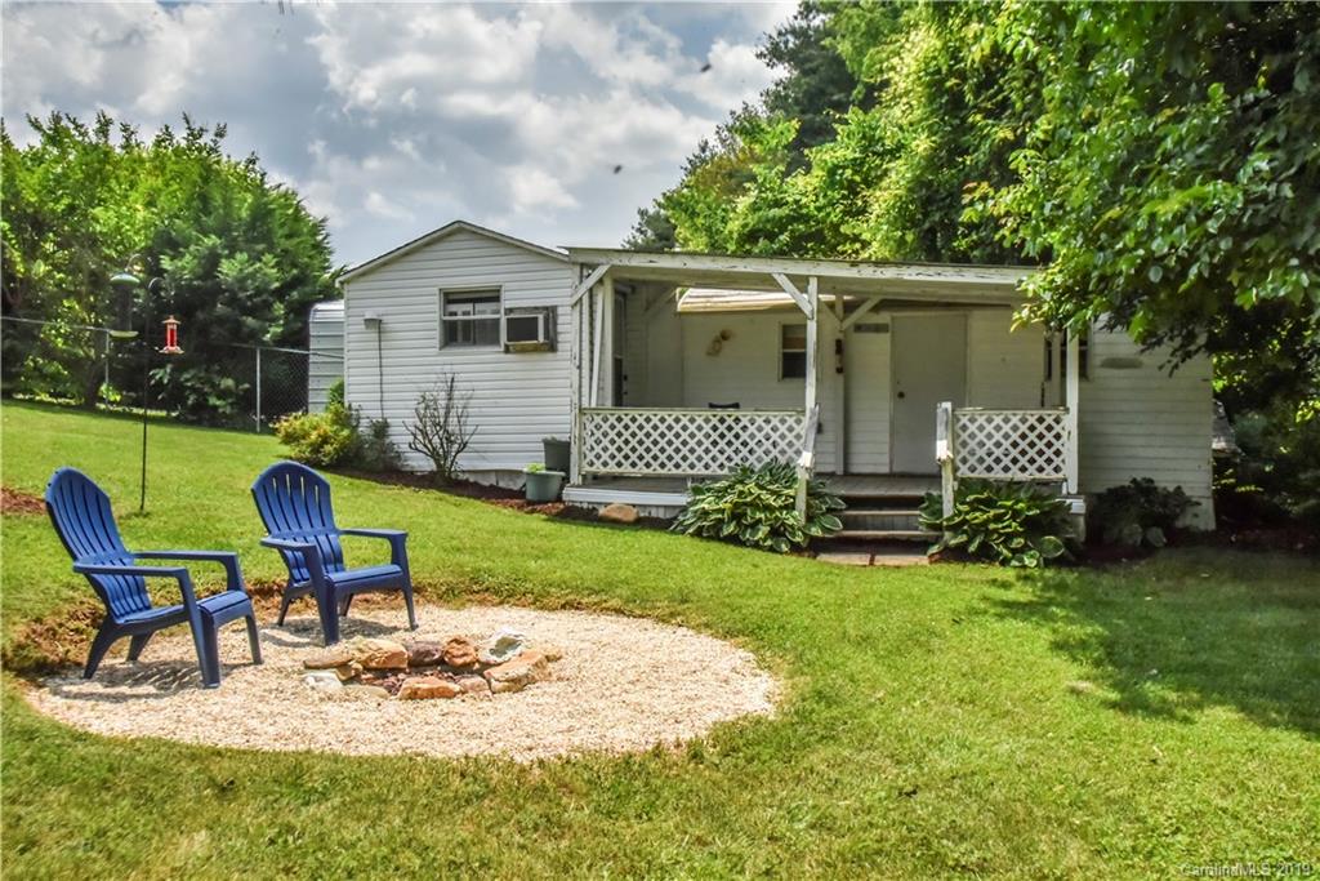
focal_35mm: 30
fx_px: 1100
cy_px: 440
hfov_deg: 61.9
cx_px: 660
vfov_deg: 43.6
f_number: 22
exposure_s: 1/800
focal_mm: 30
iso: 4000
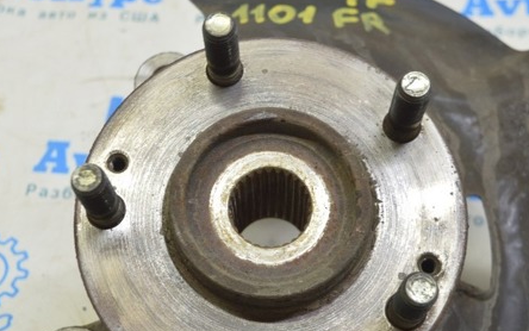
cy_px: 217
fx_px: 952
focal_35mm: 66
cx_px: 242
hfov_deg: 31.0
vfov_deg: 19.7
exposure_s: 1/20
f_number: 5.6
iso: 400
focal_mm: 30
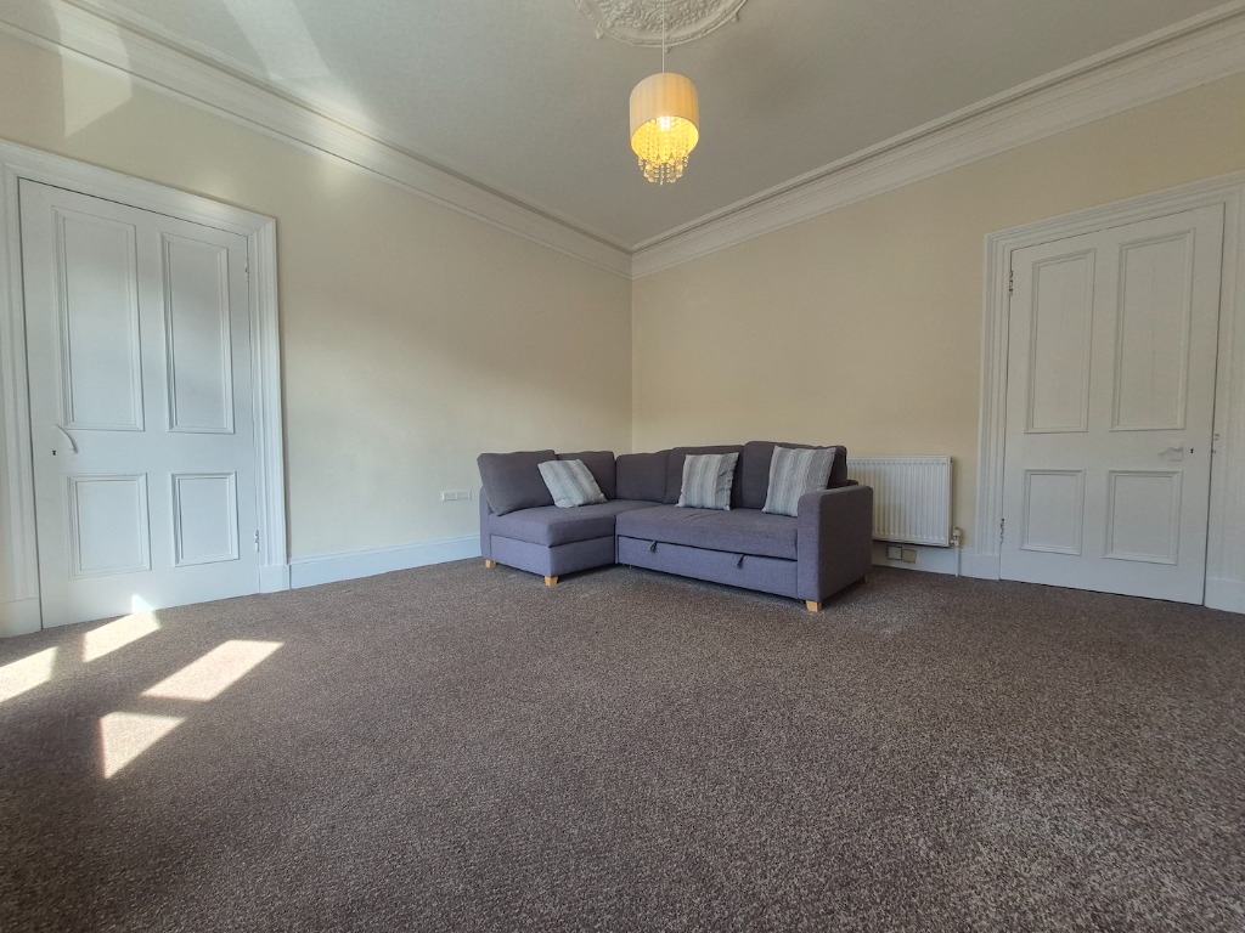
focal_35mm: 13
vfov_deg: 89.9
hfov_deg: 106.2
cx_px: 622
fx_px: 468
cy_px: 466
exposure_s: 1/100
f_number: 2.2
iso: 80
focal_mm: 1.74
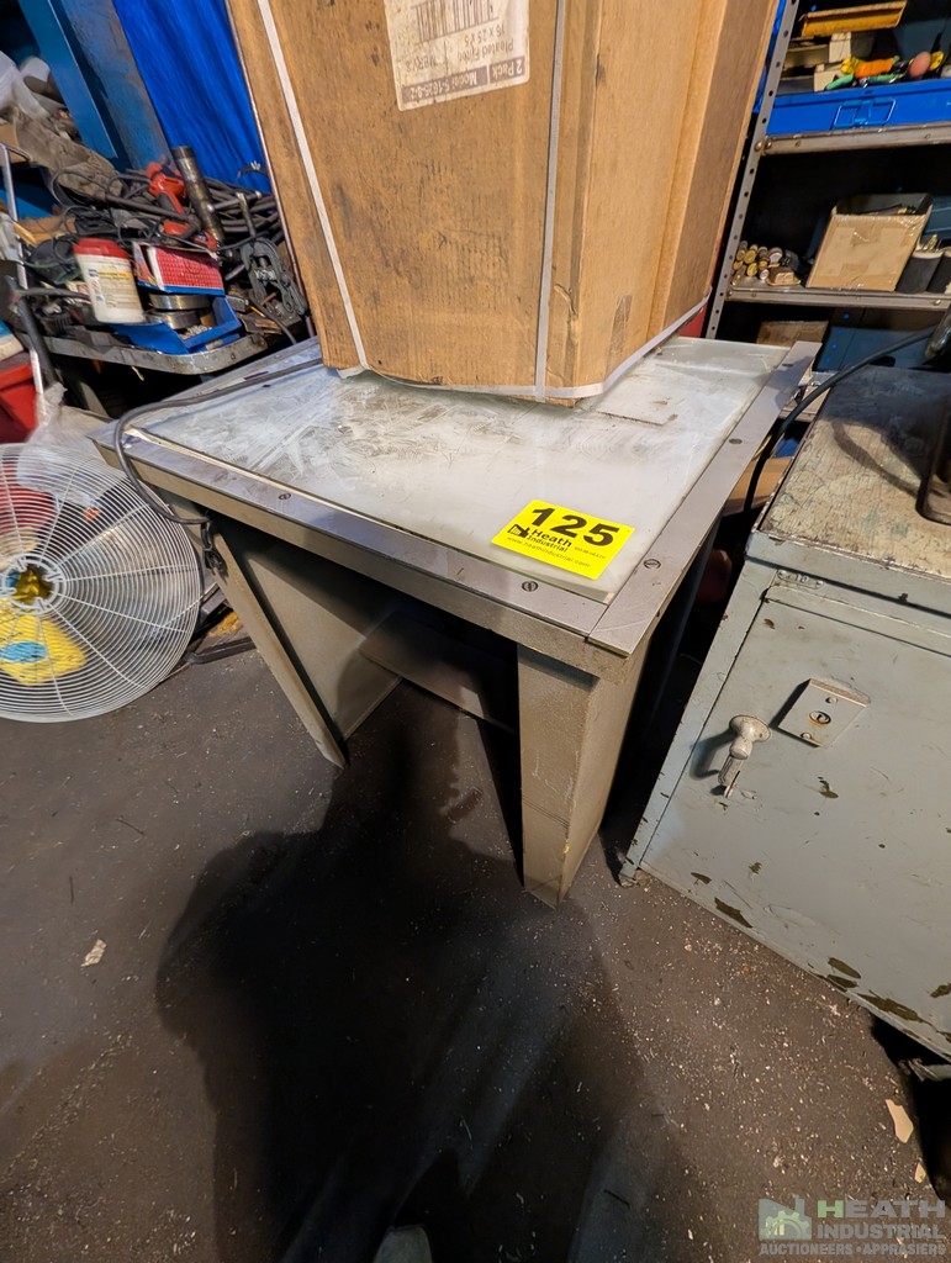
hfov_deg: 94.6
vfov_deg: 110.5
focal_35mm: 12
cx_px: 476
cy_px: 632
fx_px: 438
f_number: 1.7
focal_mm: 2.02
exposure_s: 1/30
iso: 193
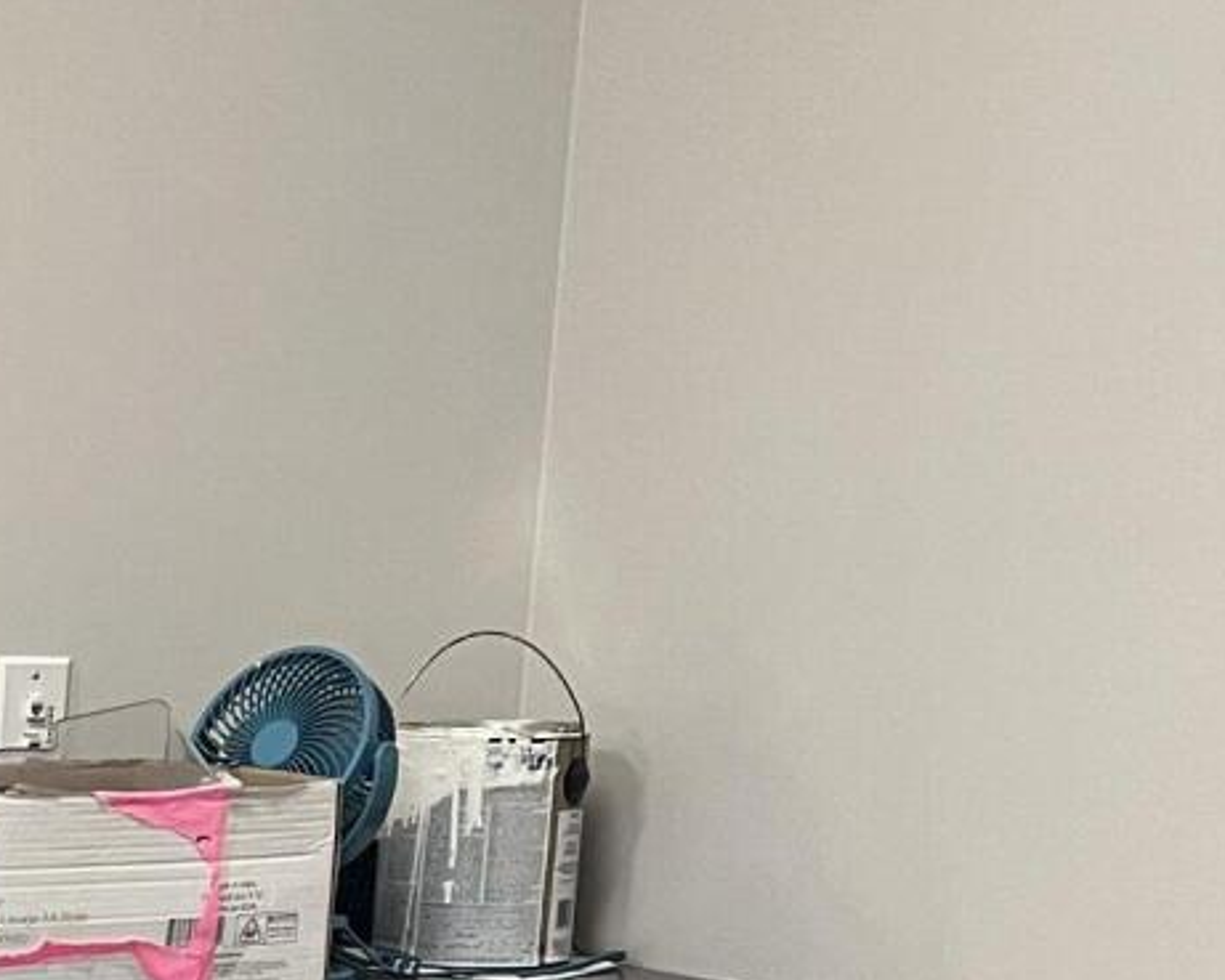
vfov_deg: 12.8
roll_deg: +0.0
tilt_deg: -16.4
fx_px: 3989
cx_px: -510
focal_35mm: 110
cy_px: 1732
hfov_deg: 16.2
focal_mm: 5.7
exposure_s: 1/60
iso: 100
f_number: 1.5
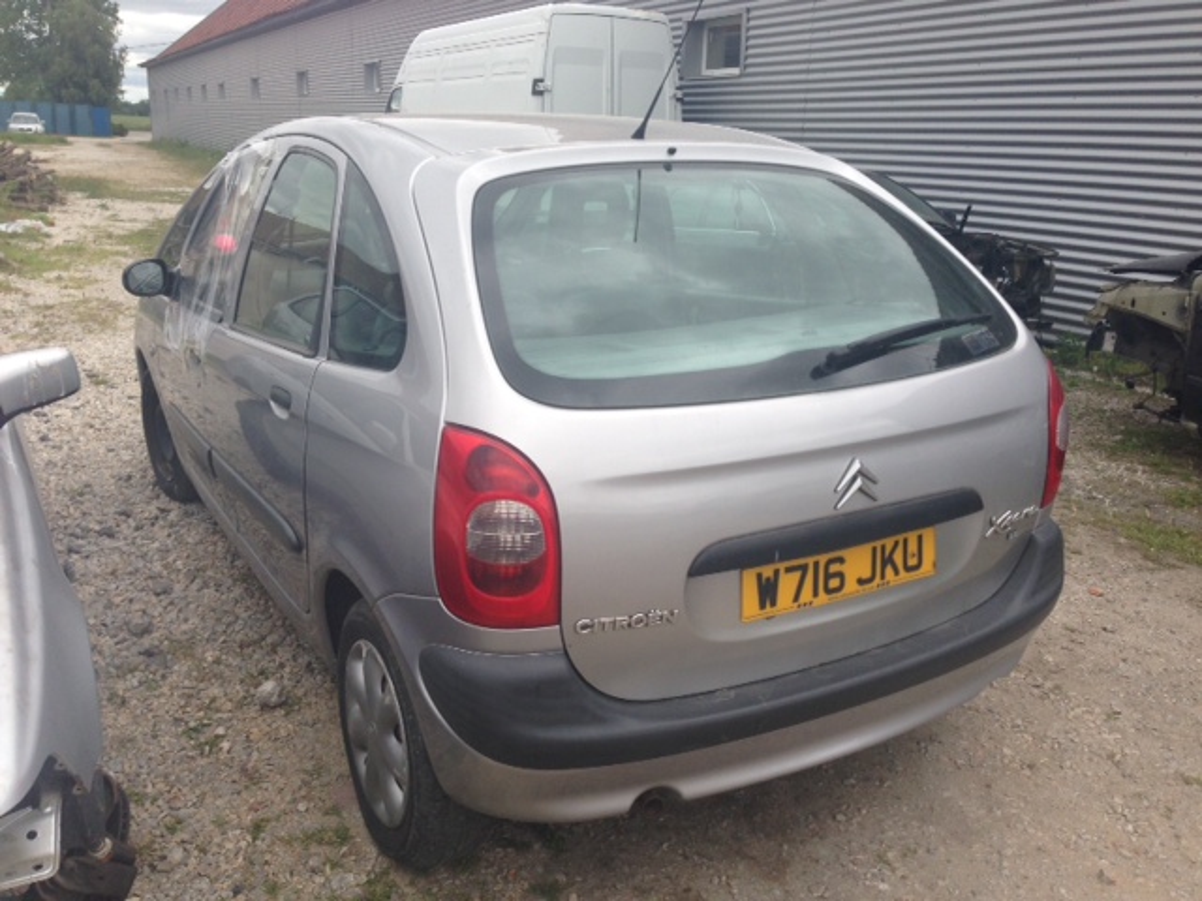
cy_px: 450
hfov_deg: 55.4
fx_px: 1146
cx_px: 601
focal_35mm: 33
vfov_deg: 42.9
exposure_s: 1/570
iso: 50
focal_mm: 4.13
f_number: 2.4
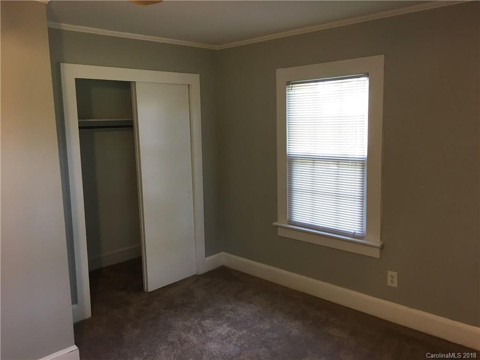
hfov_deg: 61.7
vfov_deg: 48.2
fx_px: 402
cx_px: 240
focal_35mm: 29
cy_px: 180
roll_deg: +0.6
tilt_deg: -8.2
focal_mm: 4.15
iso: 40
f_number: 2.2
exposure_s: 1/30
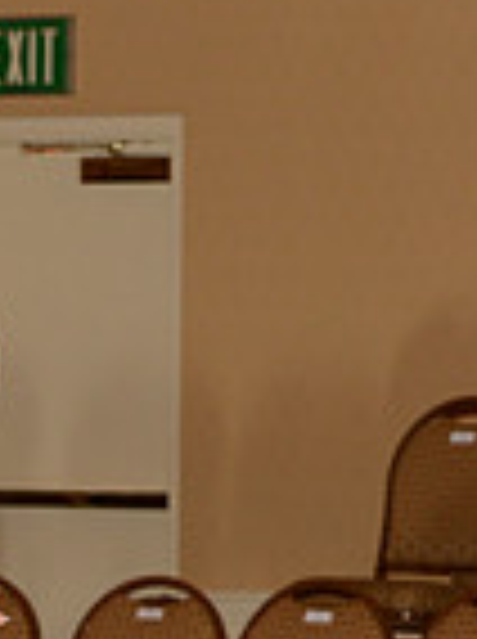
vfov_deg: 5.6
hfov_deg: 4.2
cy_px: 914
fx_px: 6524
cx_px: -227
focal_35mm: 354
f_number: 8
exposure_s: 1/250
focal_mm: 90
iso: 800
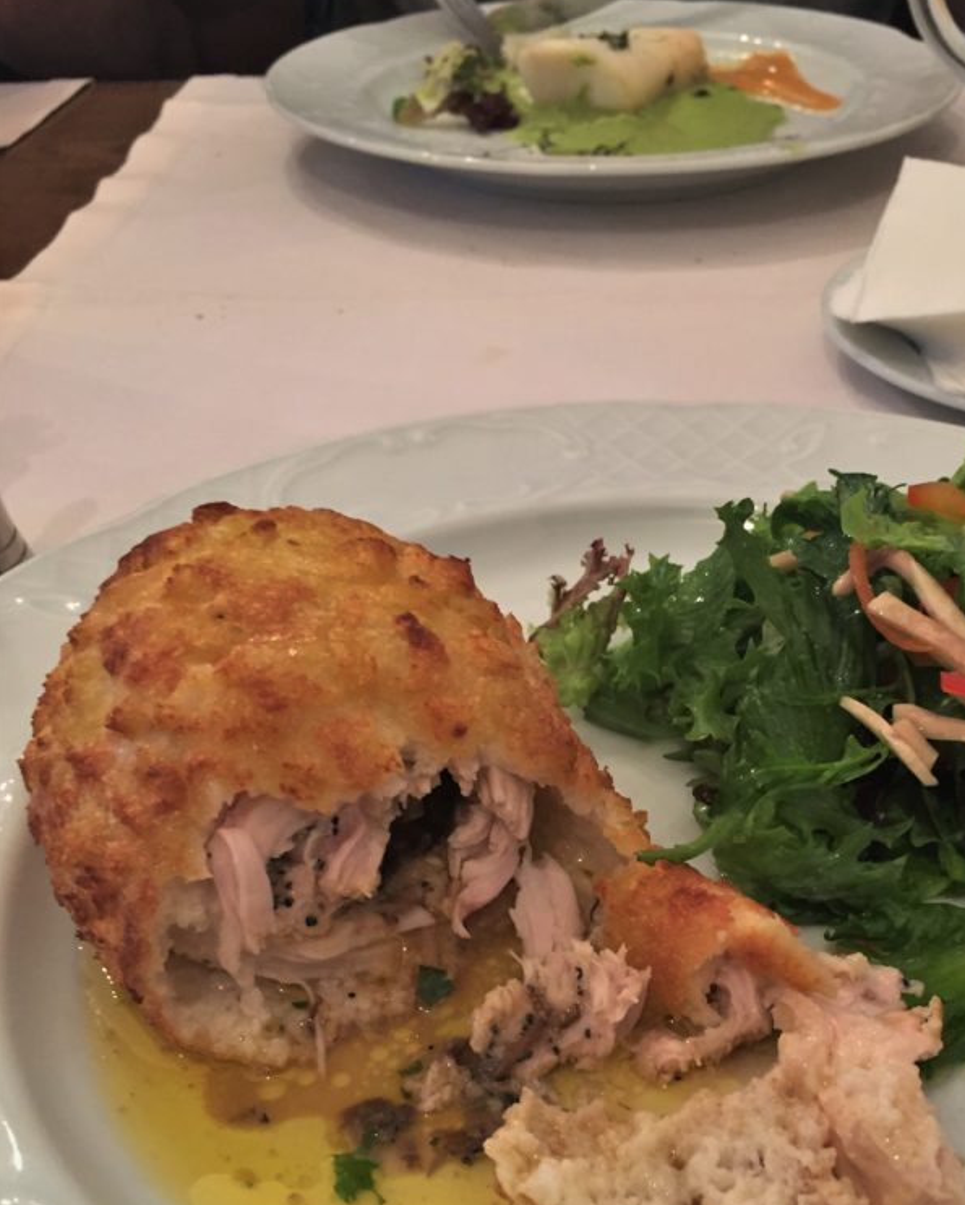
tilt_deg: -36.9
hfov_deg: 38.0
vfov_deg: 46.5
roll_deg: +1.1
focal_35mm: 39
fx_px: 1391
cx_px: 616
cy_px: 731
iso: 160
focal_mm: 4.15
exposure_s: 1/33
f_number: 2.2
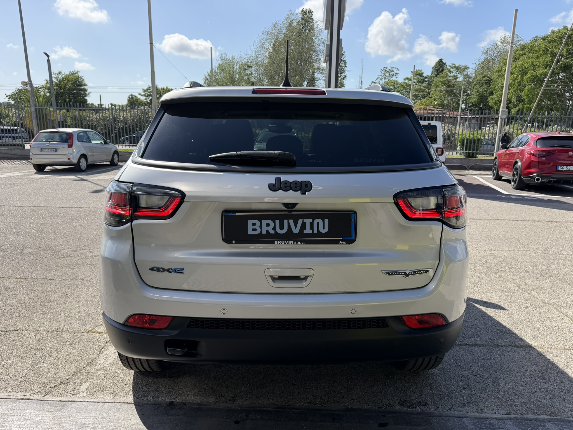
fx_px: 397
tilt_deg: -13.2
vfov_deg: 56.8
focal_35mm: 24
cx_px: 286
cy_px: 215
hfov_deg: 71.6
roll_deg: -1.6
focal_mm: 6.76
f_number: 1.78
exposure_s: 1/3953
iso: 100
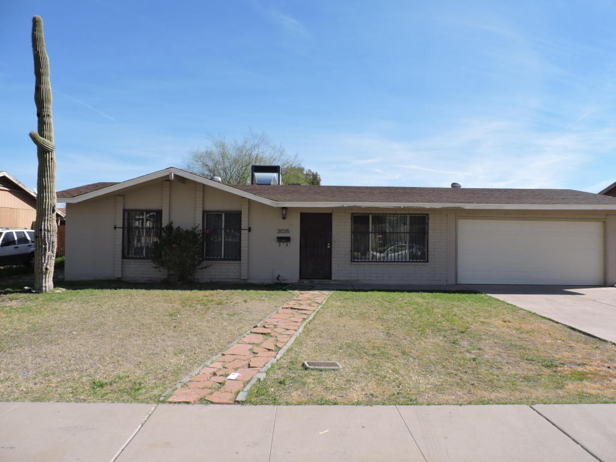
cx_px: 308
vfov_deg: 56.8
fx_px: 427
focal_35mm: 24
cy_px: 231
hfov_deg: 71.6
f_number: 3
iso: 125
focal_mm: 4.3
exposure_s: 1/1600
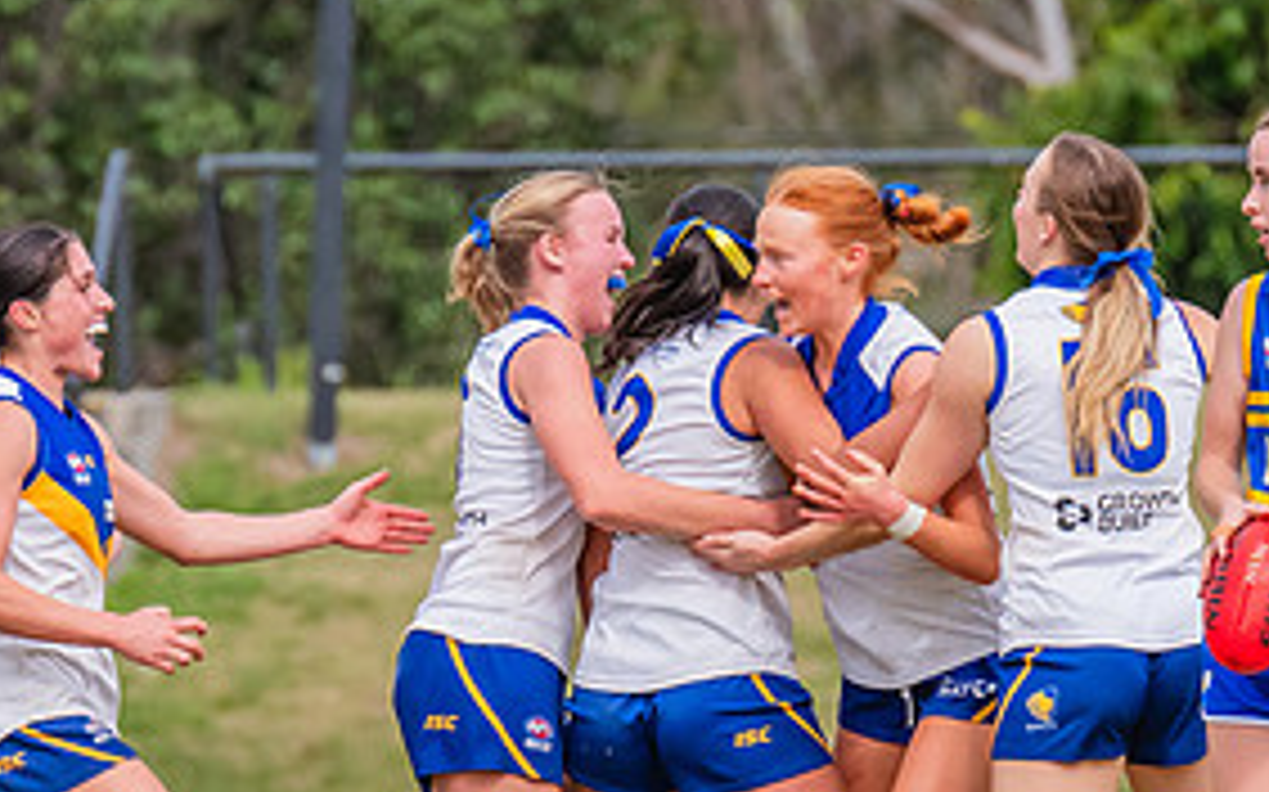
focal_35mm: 1399
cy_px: 403
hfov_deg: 1.5
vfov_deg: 0.9
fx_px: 48364
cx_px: 884
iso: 800
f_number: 9
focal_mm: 420
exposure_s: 1/1250
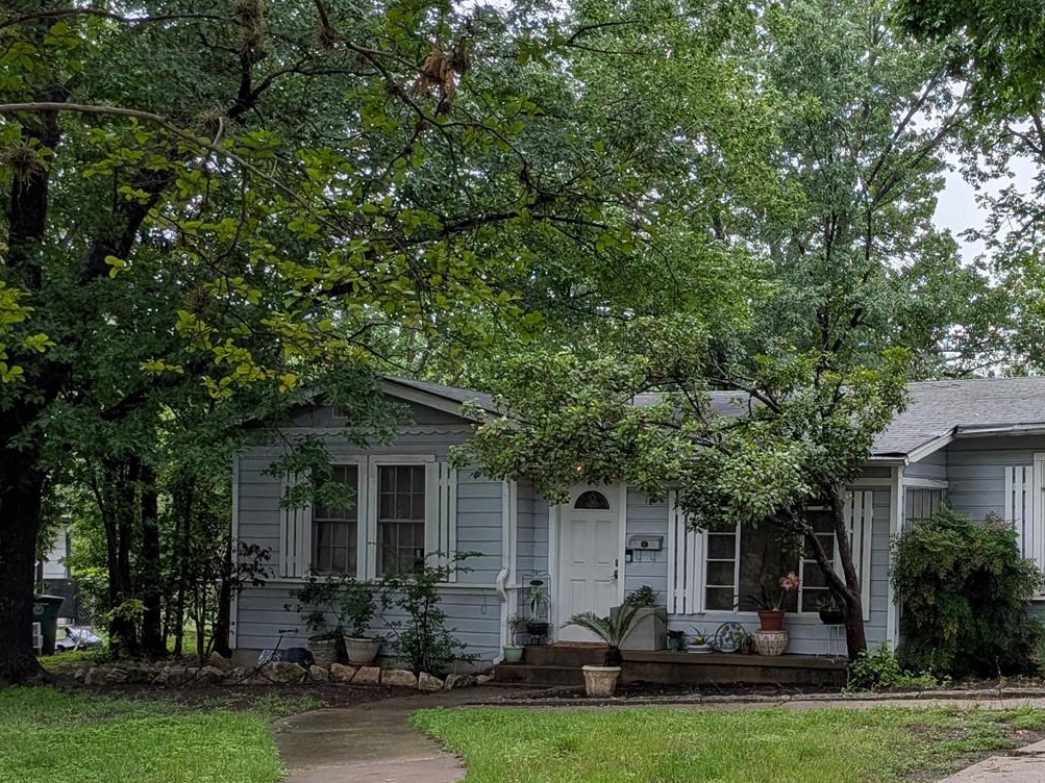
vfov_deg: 29.4
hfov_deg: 36.4
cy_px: 531
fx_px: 1479
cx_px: 947
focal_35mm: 49
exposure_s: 1/776
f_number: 1.7
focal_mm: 4.53
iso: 30
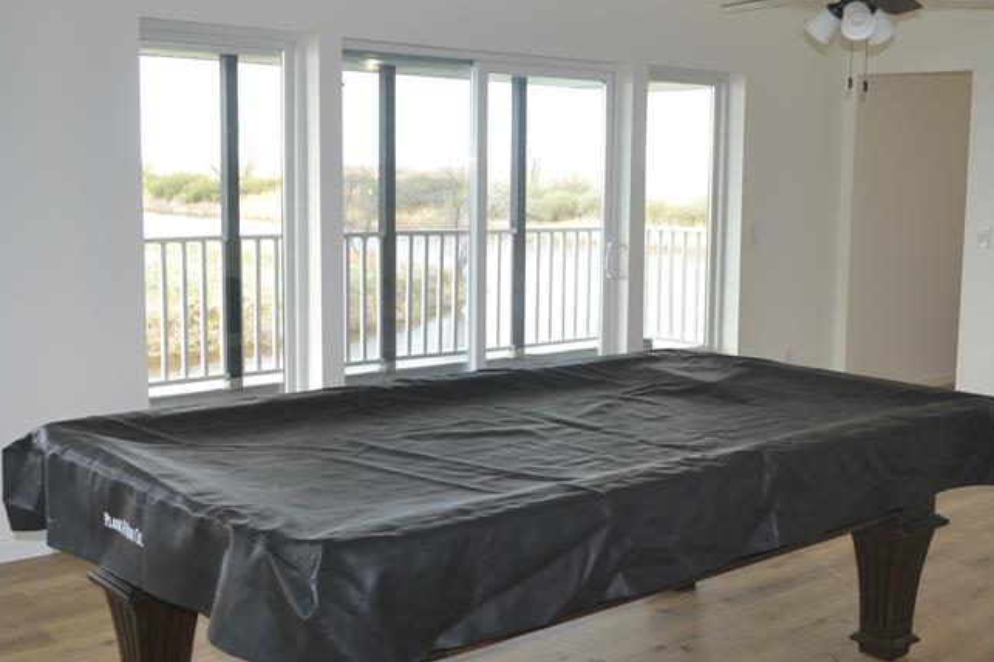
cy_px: 326
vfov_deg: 31.2
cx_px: 557
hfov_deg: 45.4
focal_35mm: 43
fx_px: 1187
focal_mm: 18
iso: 250
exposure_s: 1/125
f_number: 4
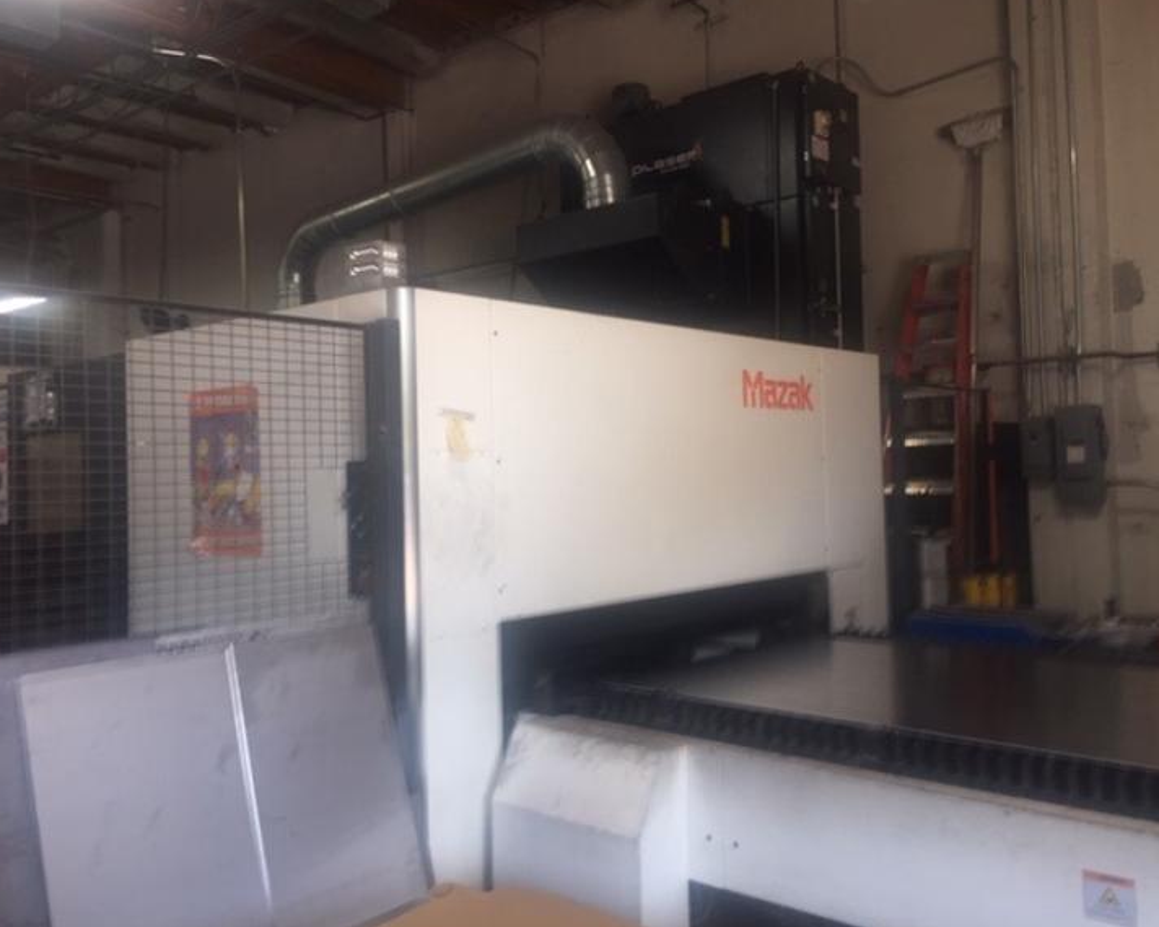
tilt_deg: +1.2
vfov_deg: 47.1
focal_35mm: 31
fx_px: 1064
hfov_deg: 57.2
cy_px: 455
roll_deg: -1.2
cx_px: 583
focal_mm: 4.15
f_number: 2.2
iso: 32
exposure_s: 1/60
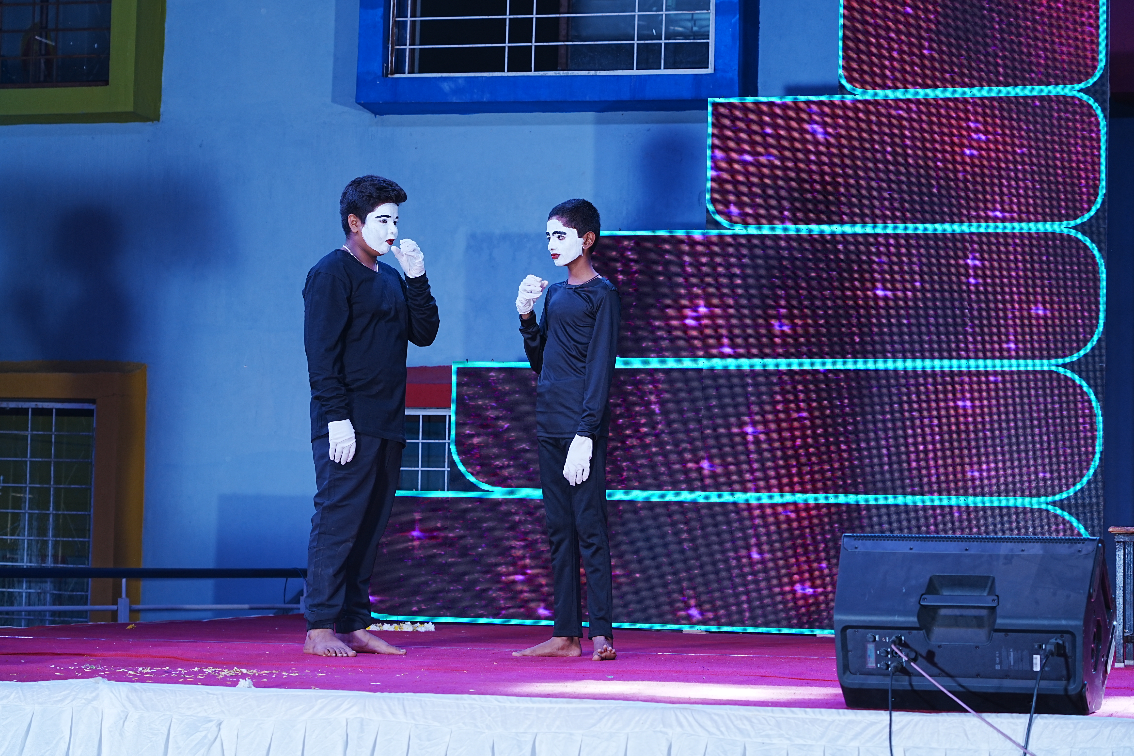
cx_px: 567
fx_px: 2929
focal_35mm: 93
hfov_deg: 21.9
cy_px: 378
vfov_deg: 14.7
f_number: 5.6
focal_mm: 93
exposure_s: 1/125
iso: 200
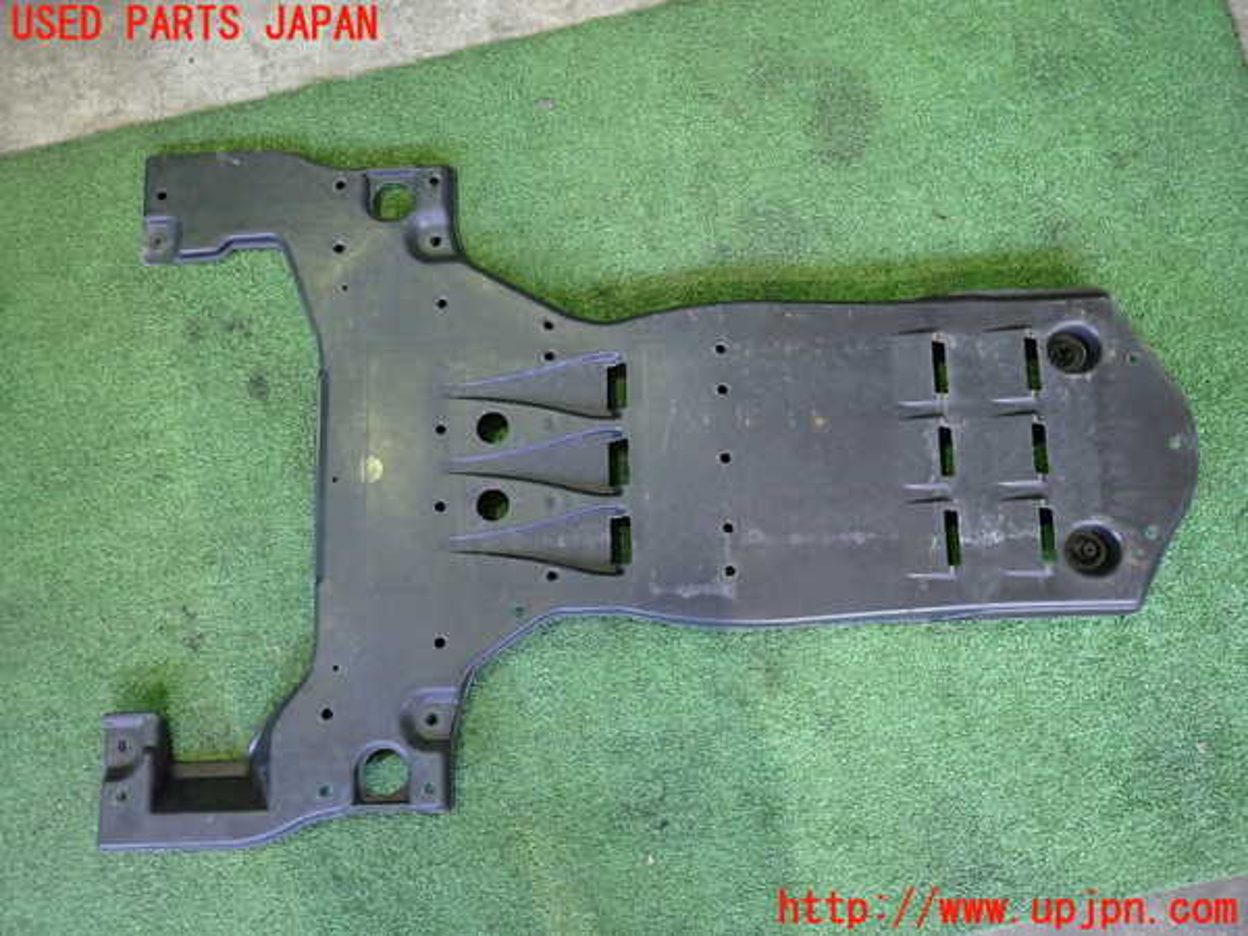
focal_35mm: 25
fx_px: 901
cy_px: 468
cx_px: 624
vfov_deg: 54.9
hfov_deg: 69.4
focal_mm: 4.5
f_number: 2
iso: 640
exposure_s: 1/30
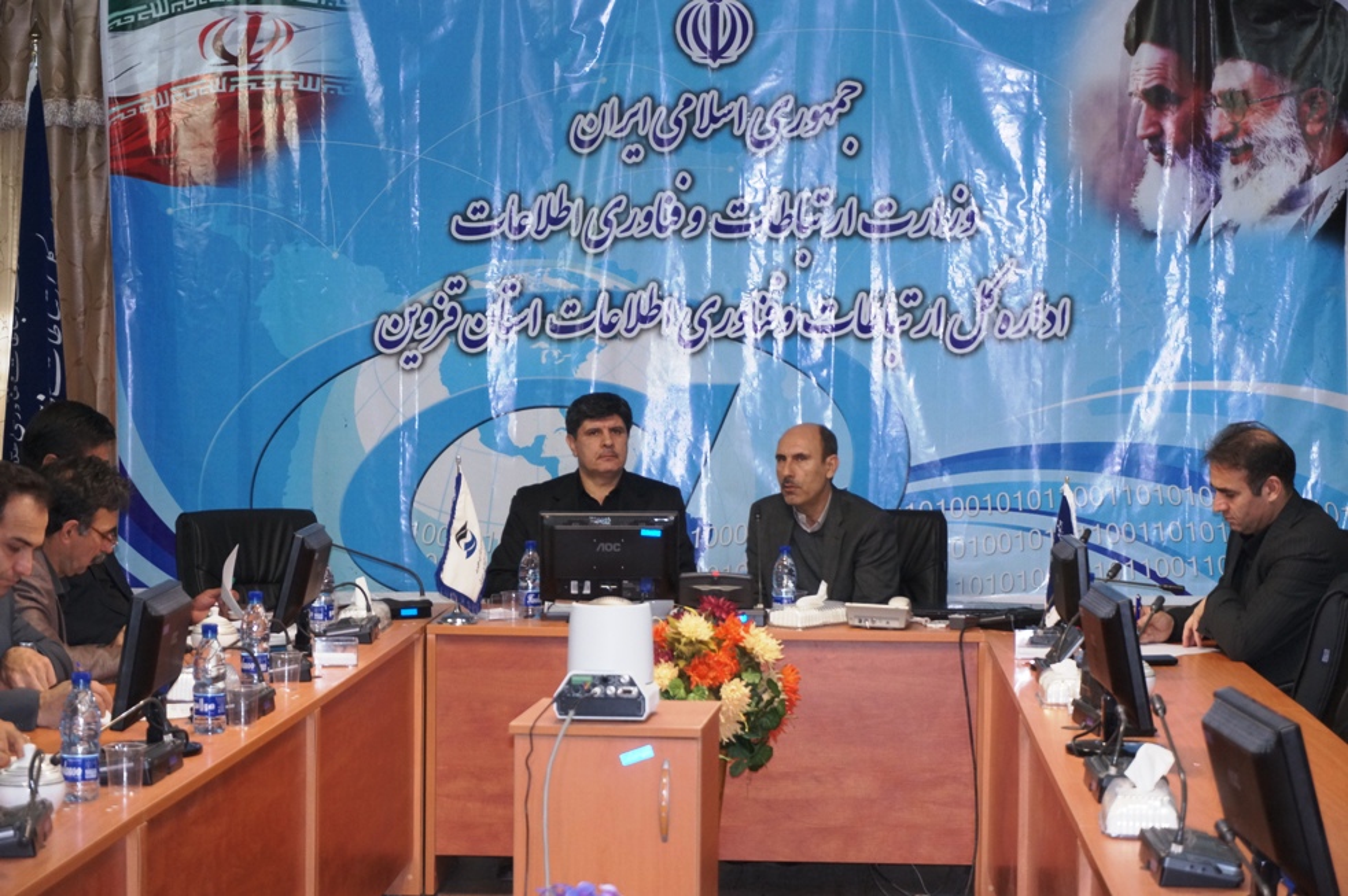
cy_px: 448
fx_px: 2806
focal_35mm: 75
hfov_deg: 27.0
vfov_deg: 18.2
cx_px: 674
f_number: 5.6
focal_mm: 50
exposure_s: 1/60
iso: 1250
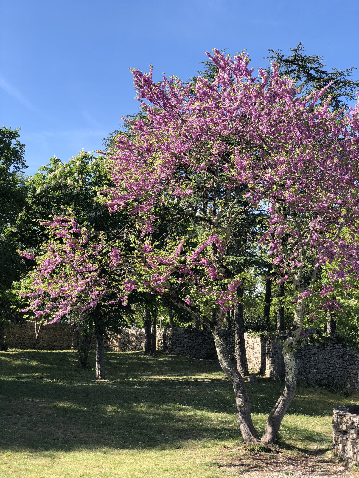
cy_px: 239
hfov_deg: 28.0
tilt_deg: +9.9
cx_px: 180
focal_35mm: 52
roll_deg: +0.7
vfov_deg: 36.8
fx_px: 719
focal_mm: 6
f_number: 2.4
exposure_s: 1/432
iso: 16
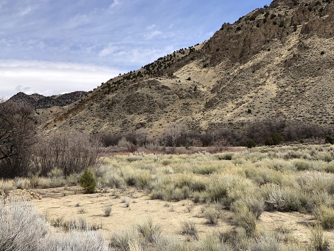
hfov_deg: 52.4
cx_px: 194
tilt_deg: +0.3
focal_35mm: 35
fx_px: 338
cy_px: 145
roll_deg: +1.4
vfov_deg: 40.6
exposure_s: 1/1473
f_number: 1.8
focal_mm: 3.99
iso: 20
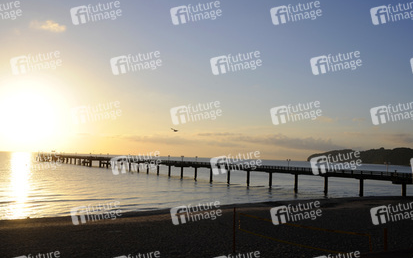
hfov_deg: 49.3
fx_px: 450
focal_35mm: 40
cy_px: 138
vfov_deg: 32.0
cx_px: 210
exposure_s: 1/500
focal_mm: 36
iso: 400
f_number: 11
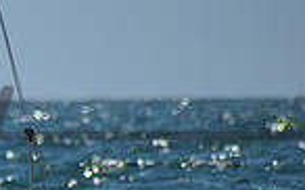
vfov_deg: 0.7
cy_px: 184
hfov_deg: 1.1
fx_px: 16088
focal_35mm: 1937
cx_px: -266
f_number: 6.3
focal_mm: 300
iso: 200
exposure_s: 1/1250
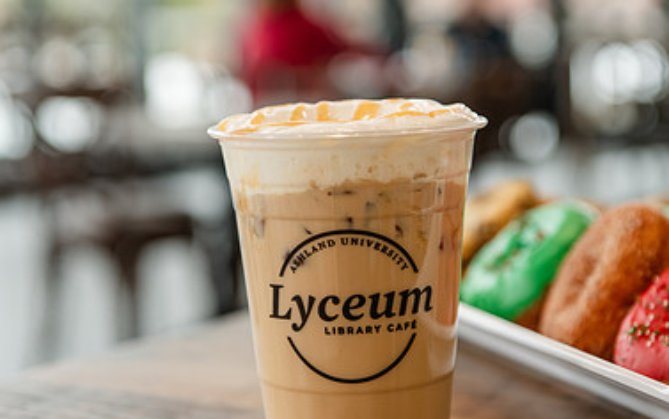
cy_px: 253
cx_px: 334
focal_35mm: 91
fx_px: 1660
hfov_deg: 22.8
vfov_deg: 14.4
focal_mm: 58
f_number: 3.5
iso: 400
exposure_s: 1/200
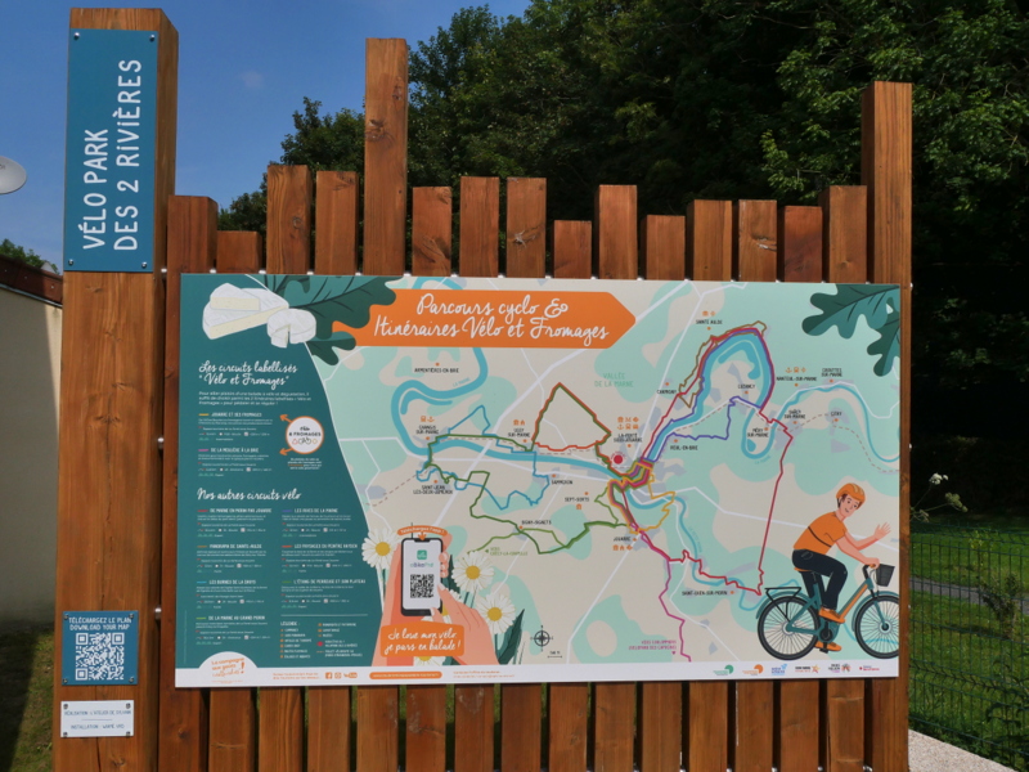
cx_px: 514
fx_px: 892
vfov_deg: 46.8
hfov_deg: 60.0
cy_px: 386
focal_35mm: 30
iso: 200
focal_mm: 15
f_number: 11
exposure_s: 1/1300
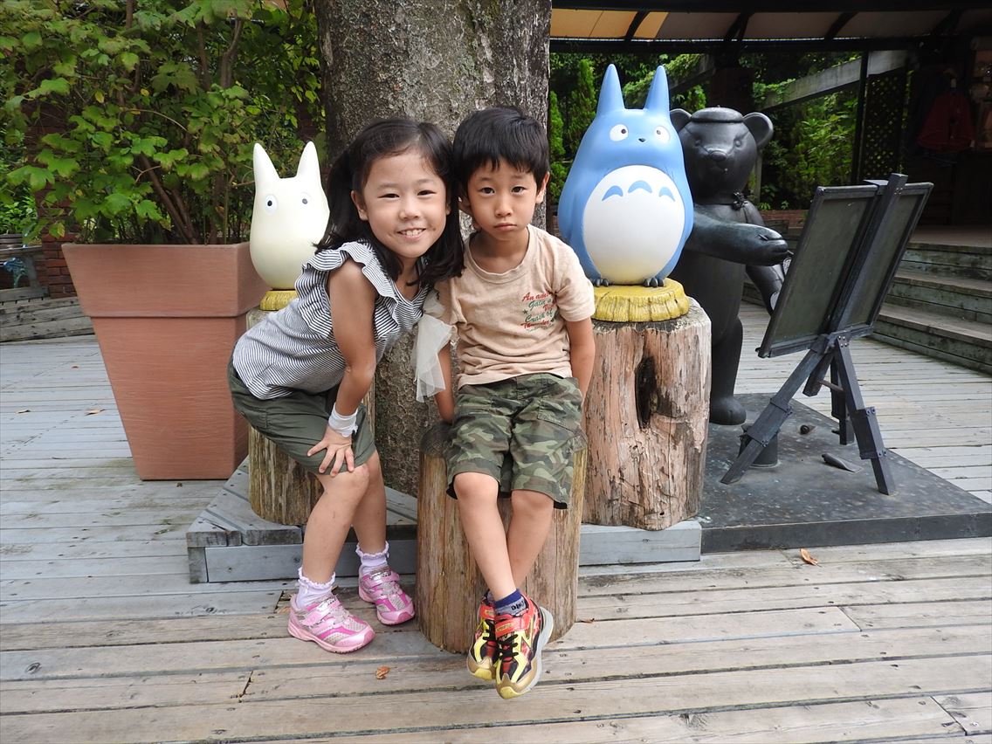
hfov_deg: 71.6
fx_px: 688
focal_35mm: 24
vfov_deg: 56.8
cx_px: 496
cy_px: 372
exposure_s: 1/200
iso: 100
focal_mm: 4.3
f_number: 3.3
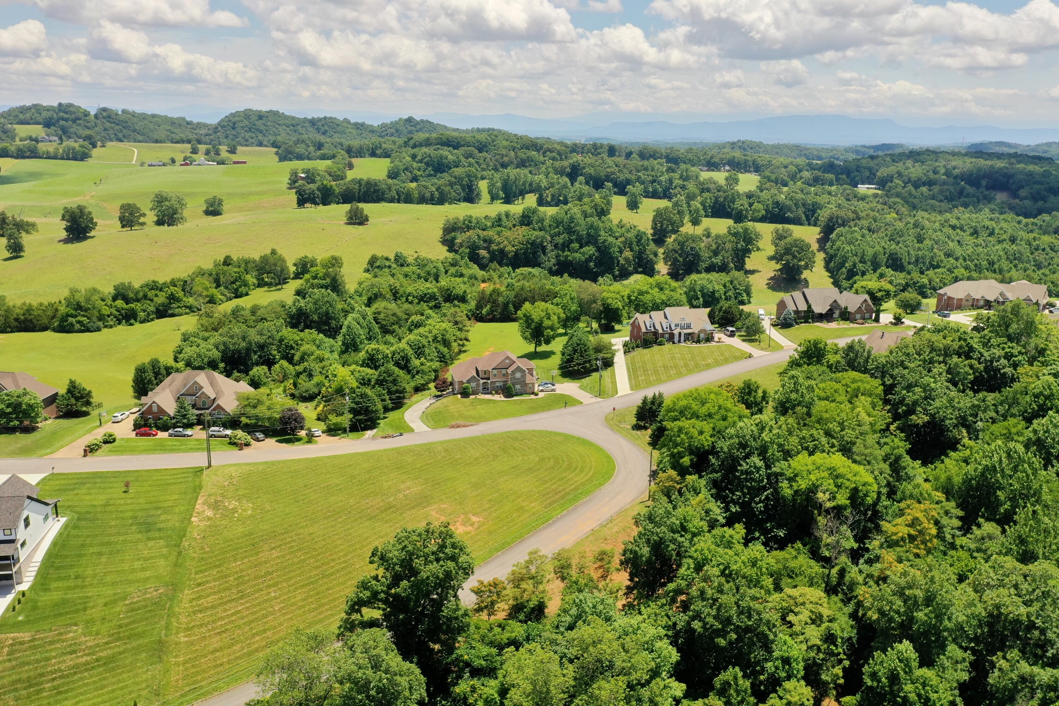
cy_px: 353
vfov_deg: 46.4
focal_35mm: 28
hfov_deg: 65.5
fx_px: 824
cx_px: 530
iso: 100
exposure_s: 1/120
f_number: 4.5
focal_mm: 10.26
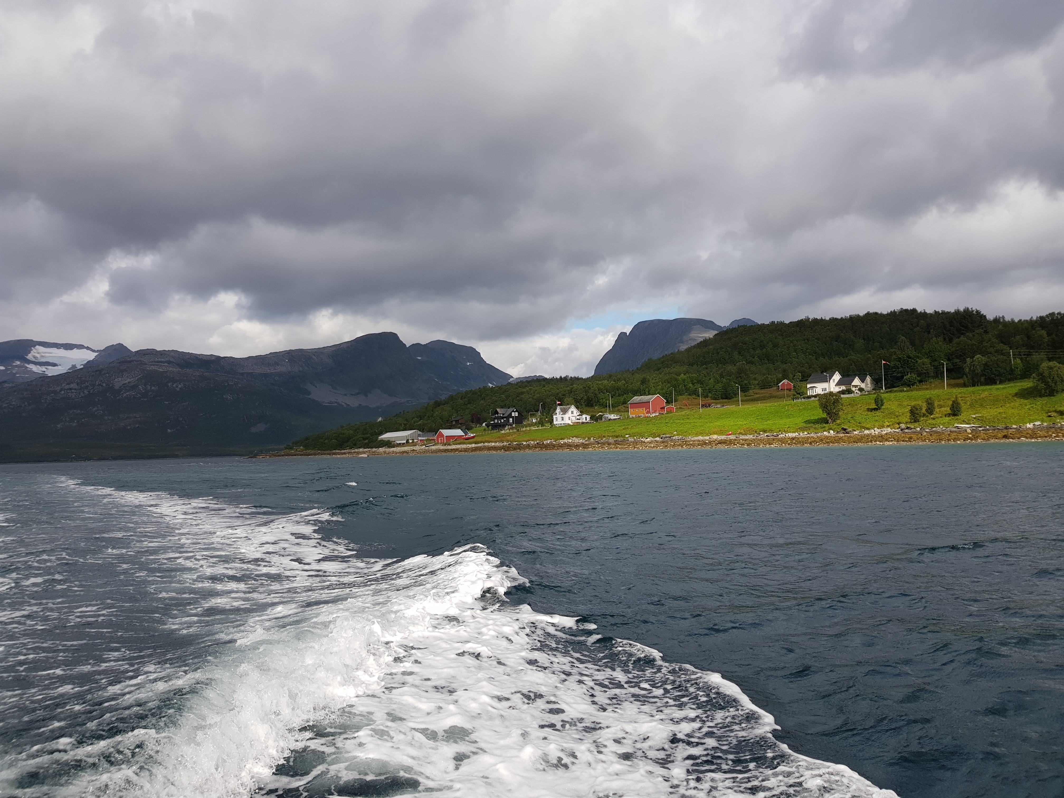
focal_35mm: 26
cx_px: 532
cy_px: 399
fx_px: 799
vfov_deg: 53.1
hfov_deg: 67.3
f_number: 1.7
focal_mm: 4.3
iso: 40
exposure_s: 1/2012
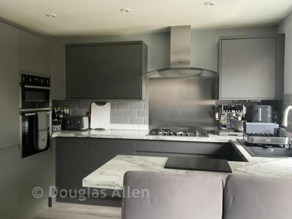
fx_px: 270
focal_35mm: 32
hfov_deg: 56.8
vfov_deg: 44.2
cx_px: 136
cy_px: 110
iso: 320
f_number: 1.8
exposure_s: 1/35
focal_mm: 3
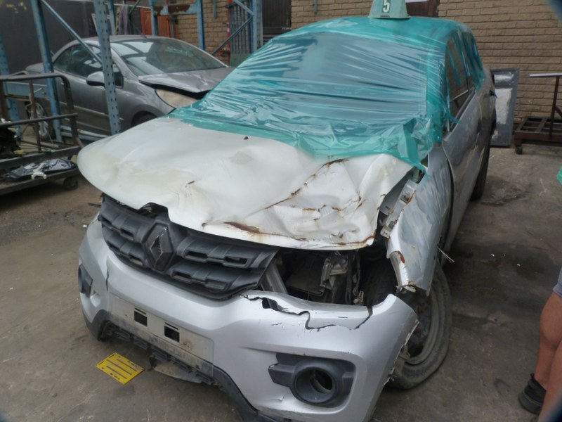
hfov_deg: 69.4
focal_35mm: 25
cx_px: 281
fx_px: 406
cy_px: 211
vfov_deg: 54.9
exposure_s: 1/160
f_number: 4
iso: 125
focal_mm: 4.5
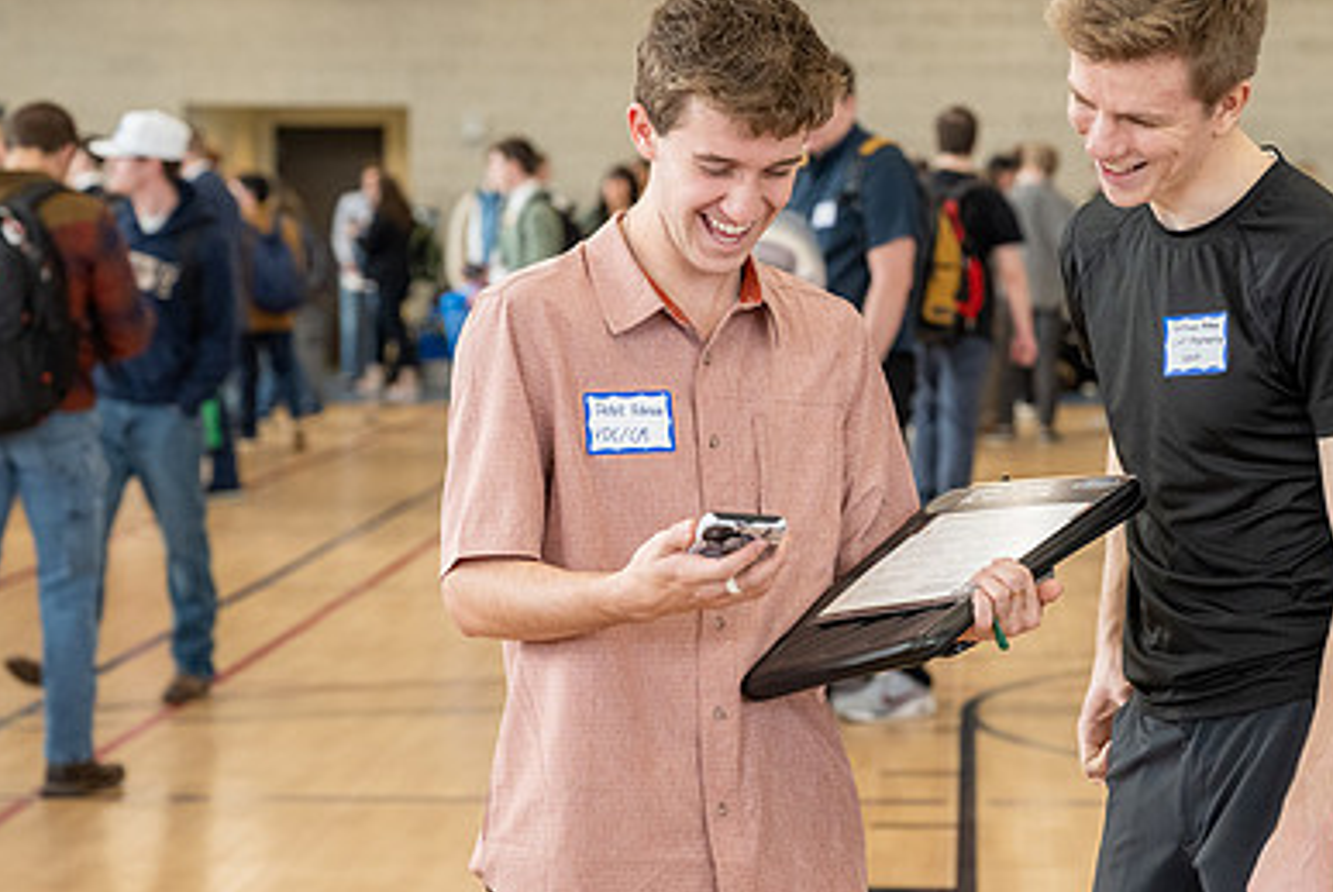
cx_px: 929
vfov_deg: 11.6
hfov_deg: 17.3
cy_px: 387
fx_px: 4374
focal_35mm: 118
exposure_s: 1/250
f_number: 4
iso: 1250
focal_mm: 70
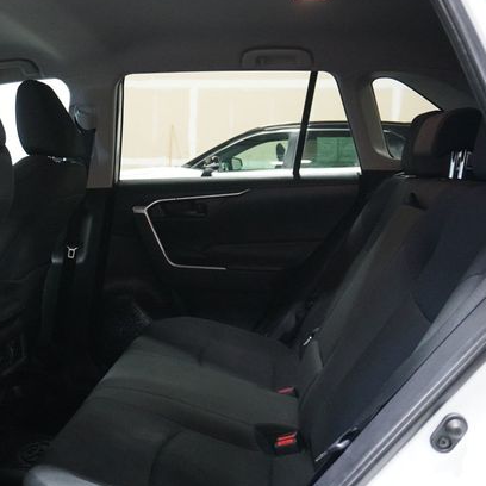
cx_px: 152
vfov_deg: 41.9
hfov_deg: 41.2
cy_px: 238
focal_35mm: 40
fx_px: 635
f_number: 4
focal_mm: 20
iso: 6400
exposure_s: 1/50
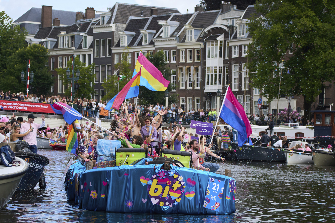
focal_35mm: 128
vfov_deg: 10.7
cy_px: 112
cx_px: 168
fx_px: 1191
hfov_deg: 16.0
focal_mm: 128
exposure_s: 1/2500
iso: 800
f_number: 5
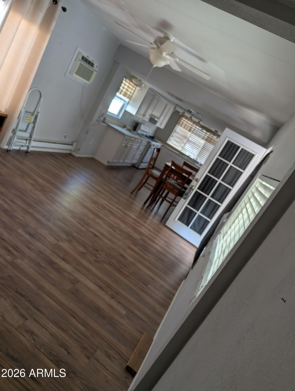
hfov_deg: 56.9
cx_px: 148
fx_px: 272
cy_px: 196
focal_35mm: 24
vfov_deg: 71.5
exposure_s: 1/337
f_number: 1.68
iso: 380
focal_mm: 6.9
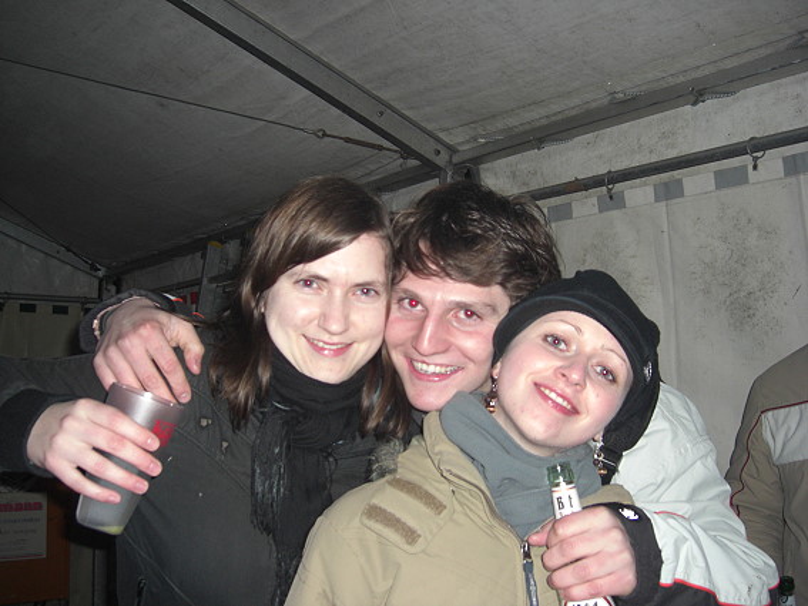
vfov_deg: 37.7
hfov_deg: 49.0
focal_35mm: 38
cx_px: 404
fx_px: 887
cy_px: 303
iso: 200
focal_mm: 7.9
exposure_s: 1/60
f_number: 2.8
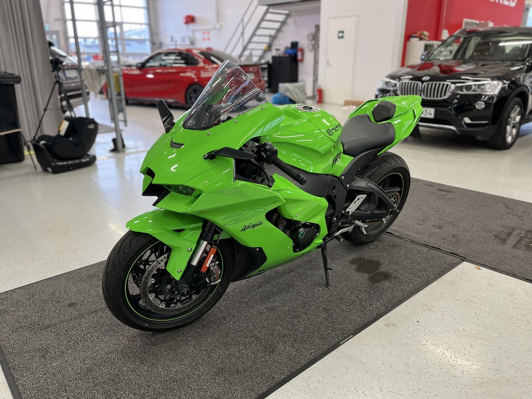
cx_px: 266
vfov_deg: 53.1
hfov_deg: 67.3
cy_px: 200
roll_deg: -0.2
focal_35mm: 26
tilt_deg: -19.3
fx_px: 400
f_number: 1.6
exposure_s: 1/50
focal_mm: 5.1
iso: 80
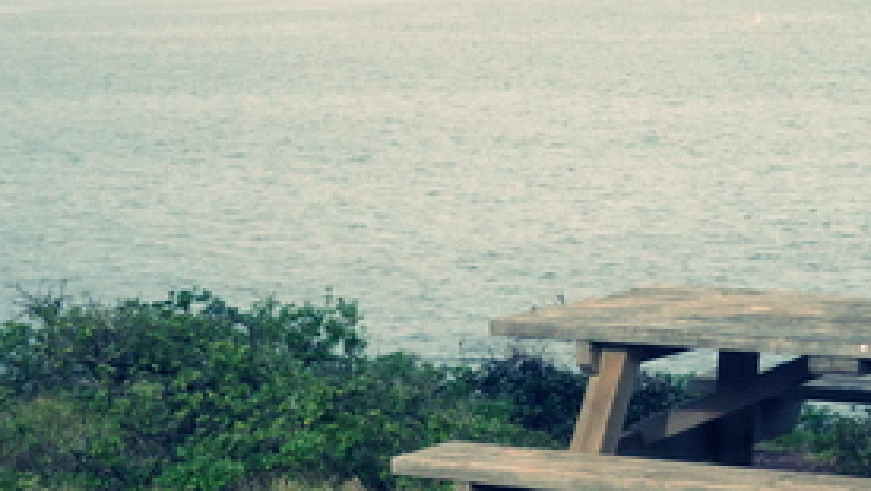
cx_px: 709
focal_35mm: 122
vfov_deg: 10.0
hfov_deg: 17.4
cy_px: 226
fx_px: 2819
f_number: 16
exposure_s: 1/500
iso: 1600
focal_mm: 26
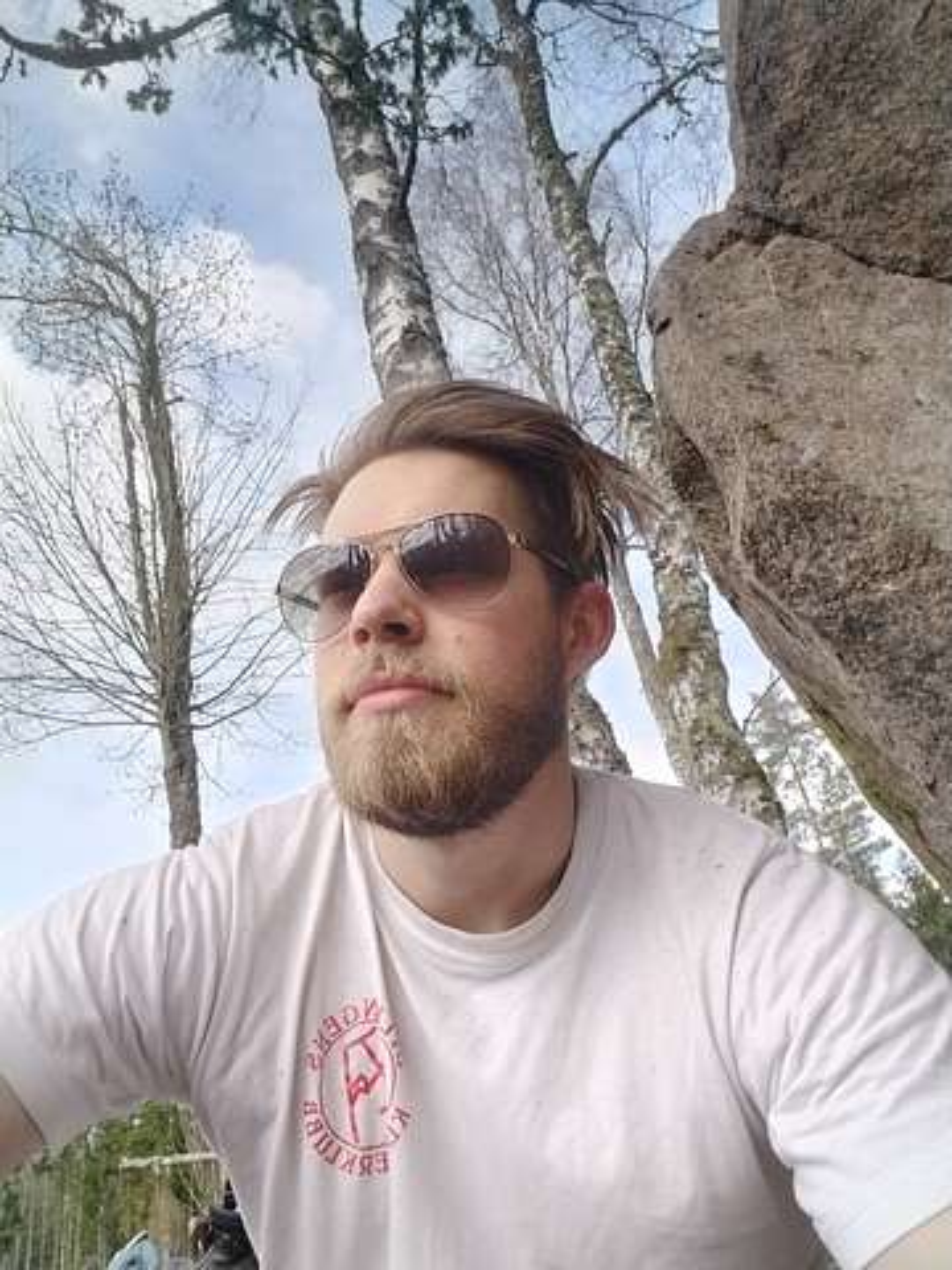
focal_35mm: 24
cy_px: 635
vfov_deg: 71.6
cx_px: 476
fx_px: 880
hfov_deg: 56.8
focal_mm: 3.23
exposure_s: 1/640
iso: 50
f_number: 2.4
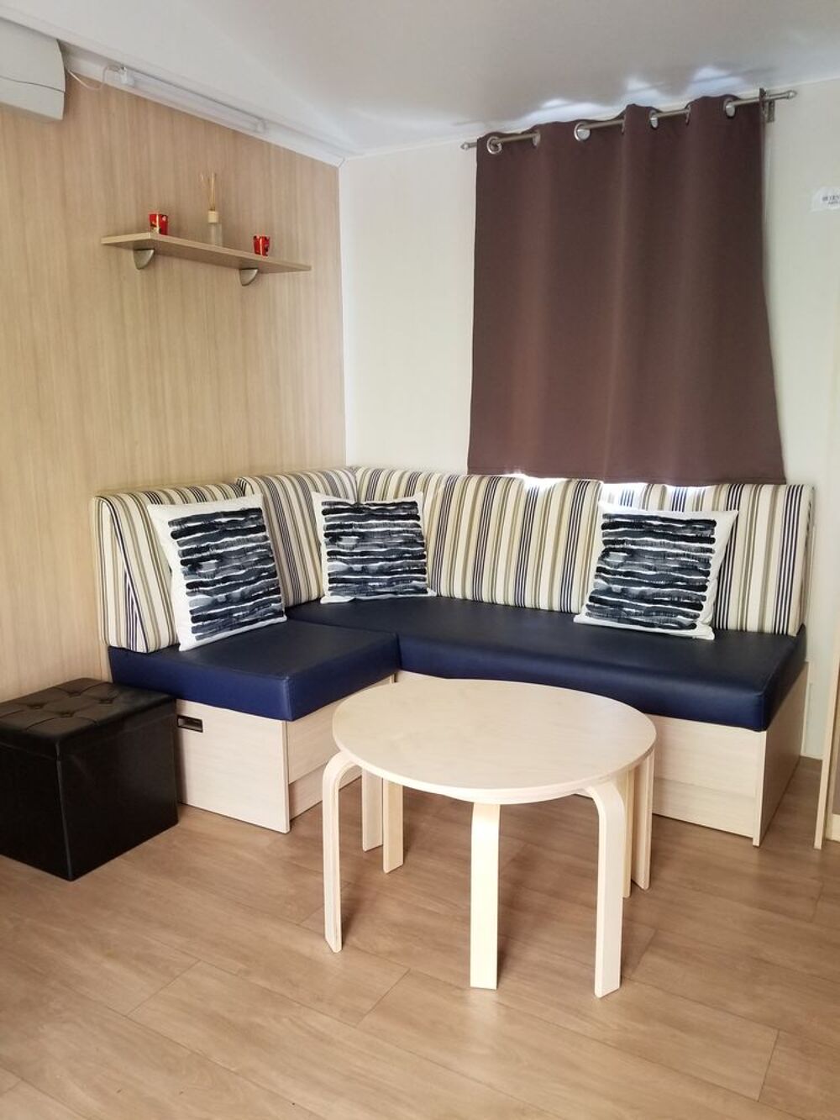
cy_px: 560
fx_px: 841
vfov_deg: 67.3
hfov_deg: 53.1
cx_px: 420
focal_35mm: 26
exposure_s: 1/40
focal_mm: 4.25
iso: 200
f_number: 1.7
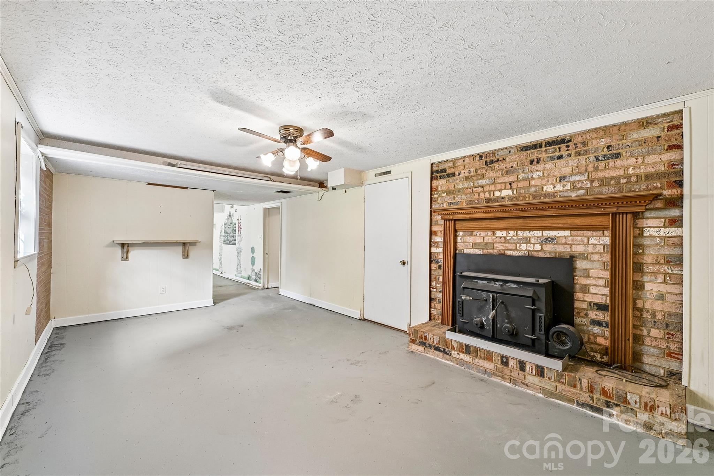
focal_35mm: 14
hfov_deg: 104.3
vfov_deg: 81.2
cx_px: 357
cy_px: 238
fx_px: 278
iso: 400
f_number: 8
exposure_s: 1/6
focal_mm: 14
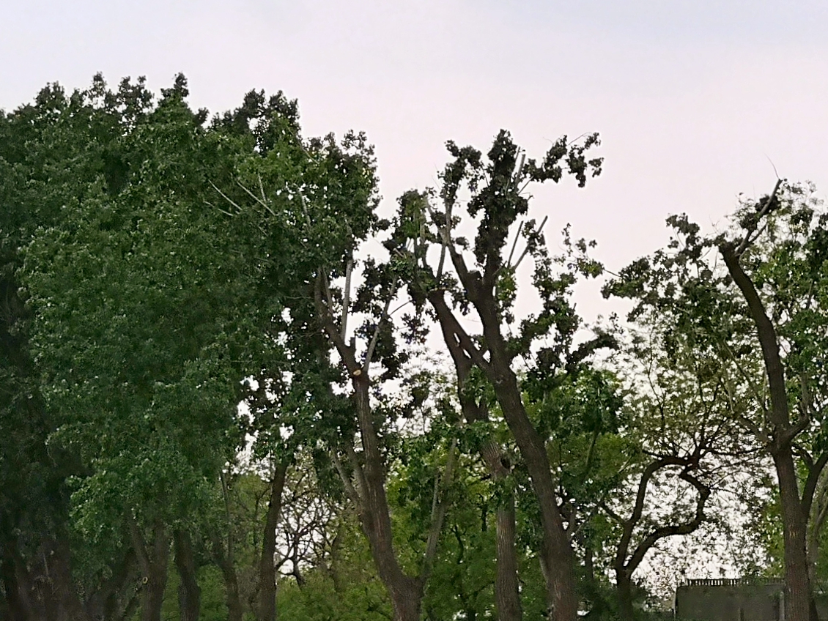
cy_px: 670
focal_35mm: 120
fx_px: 2871
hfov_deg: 16.3
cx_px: 665
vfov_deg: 12.2
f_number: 1.8
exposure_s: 1/2591
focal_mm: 5.58
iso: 50
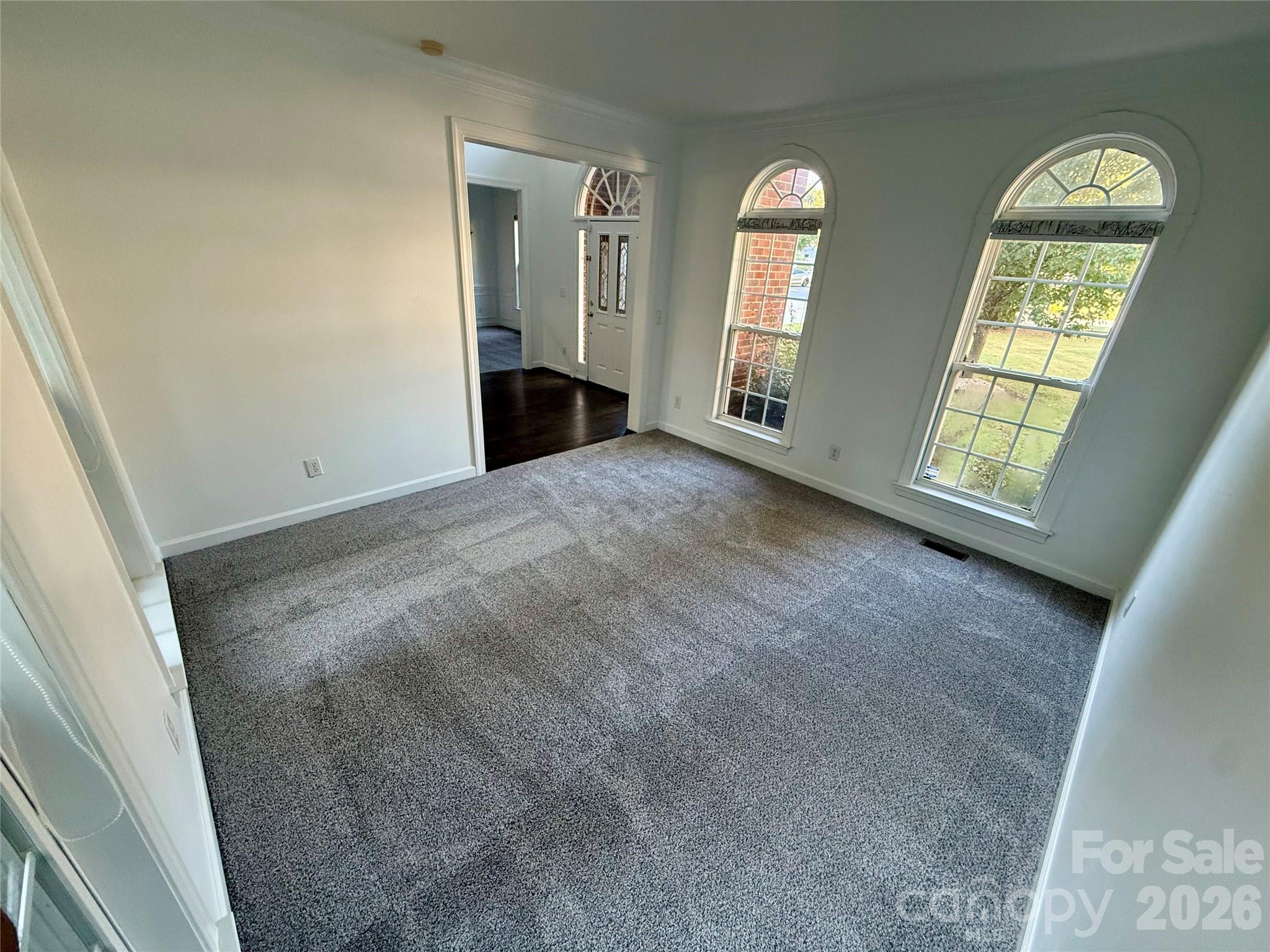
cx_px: 635
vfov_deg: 85.7
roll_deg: -2.8
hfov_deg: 102.1
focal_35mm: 14
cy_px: 476
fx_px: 514
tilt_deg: -24.2
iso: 320
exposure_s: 1/81
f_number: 2.2
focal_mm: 2.22
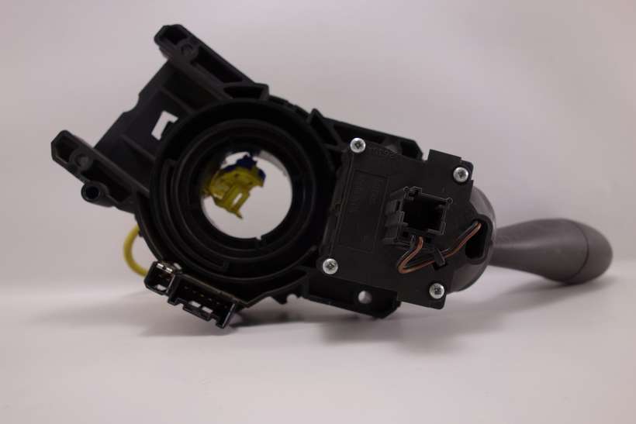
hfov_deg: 65.5
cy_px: 212
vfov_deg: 46.4
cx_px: 318
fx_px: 495
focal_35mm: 28
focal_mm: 10.4
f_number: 2.8
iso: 125
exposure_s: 1/100
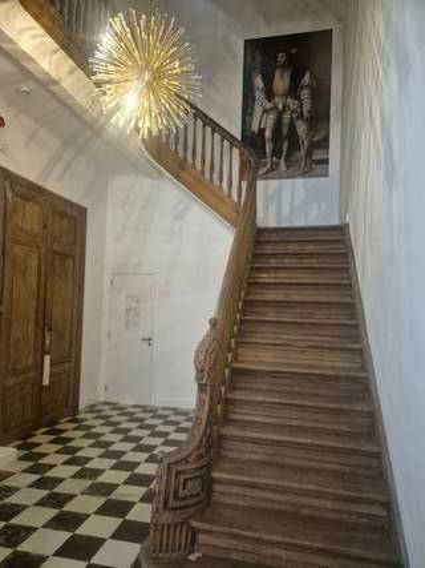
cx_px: 212
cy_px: 284
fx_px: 377
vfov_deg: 73.9
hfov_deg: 58.9
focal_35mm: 23
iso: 2000
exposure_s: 1/100
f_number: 1.8
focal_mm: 5.4
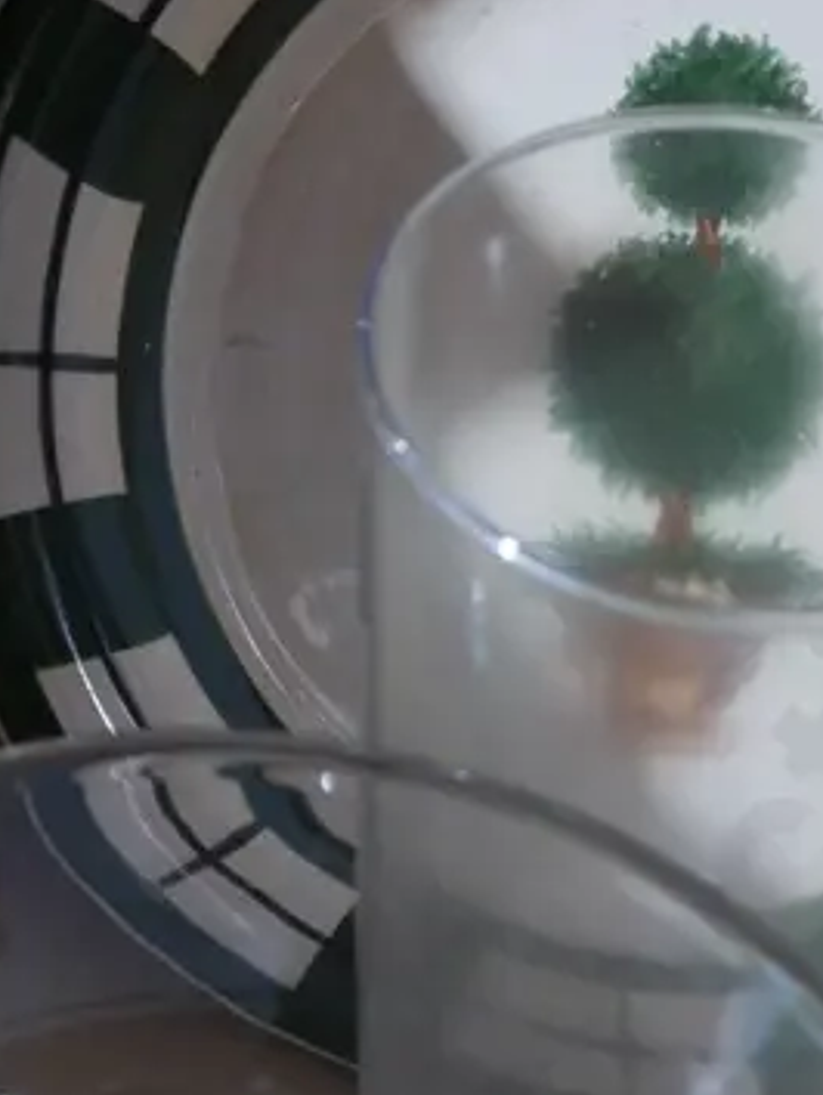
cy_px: 974
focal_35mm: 104
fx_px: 3293
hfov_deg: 14.1
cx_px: 709
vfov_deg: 18.6
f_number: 4
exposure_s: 1/60
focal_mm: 18
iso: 1250
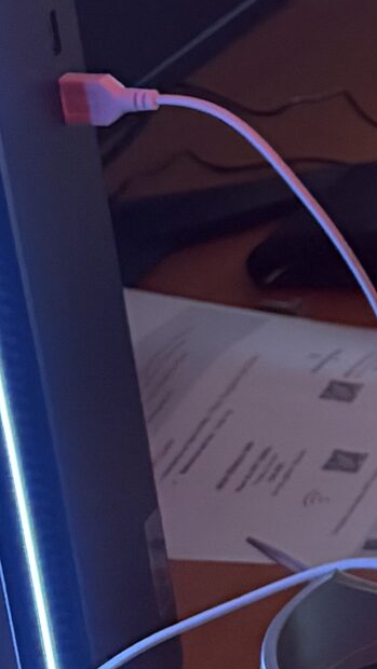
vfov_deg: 18.2
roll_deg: +0.7
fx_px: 2078
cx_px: 985
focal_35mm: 117
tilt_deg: -21.6
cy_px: 178
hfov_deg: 9.1
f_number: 1.6
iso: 400
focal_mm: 5.96
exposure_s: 1/33
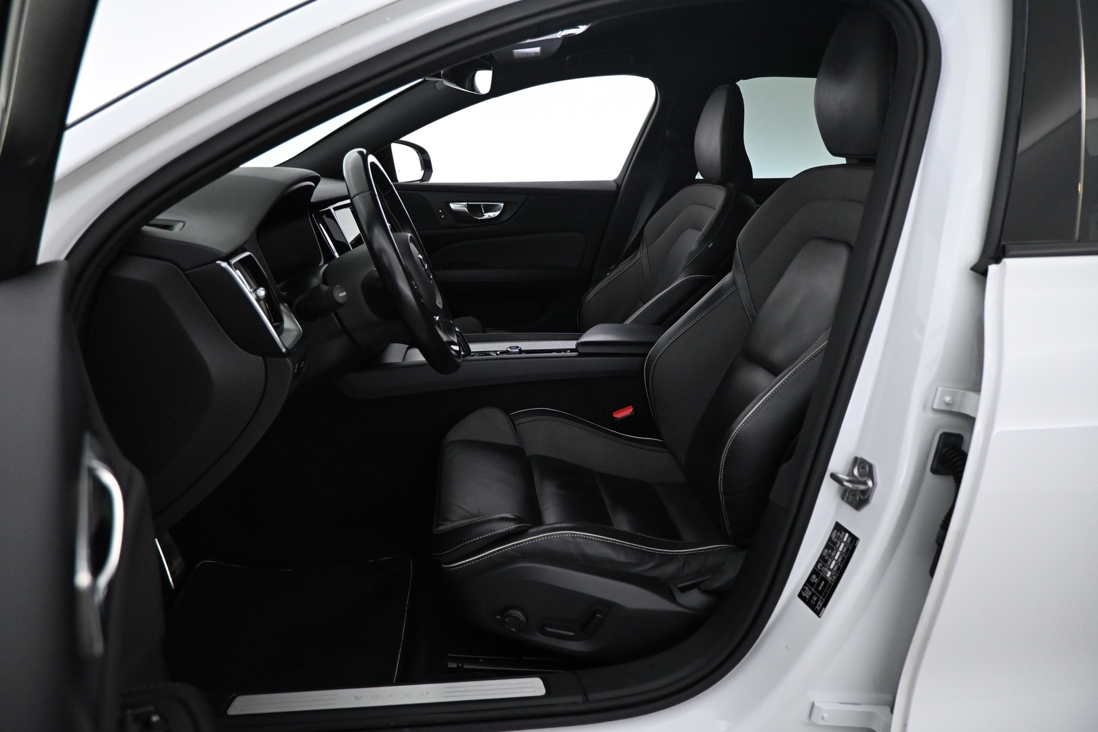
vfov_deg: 53.1
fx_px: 732
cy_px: 366
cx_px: 549
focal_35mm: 24
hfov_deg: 73.7
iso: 3200
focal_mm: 16
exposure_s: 1/100
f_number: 3.5
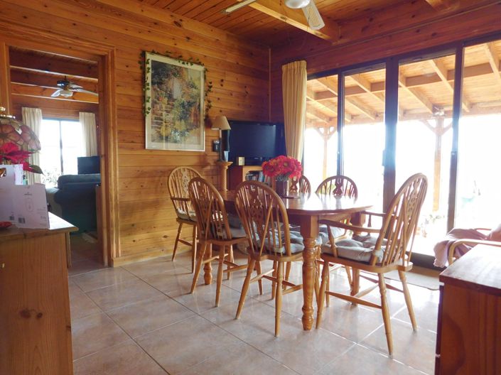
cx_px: 250
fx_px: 333
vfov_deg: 58.8
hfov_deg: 74.0
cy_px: 188
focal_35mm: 23
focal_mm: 4
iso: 200
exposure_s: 1/30
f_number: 3
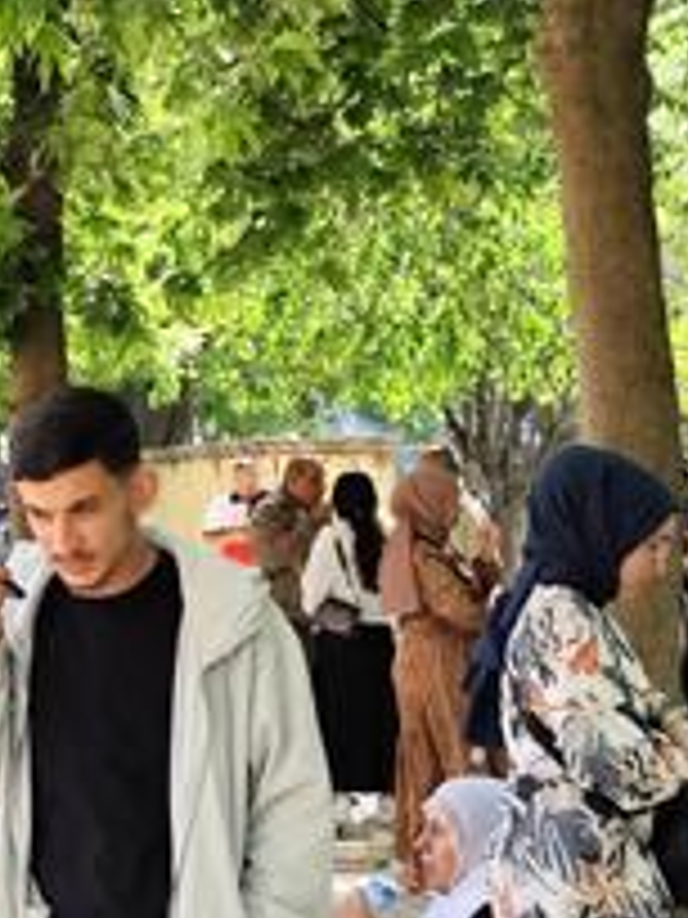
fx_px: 2783
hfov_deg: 13.5
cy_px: 490
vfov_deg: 18.7
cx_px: -225
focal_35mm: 105
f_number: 1.65
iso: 50
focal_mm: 6.14
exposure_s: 1/241
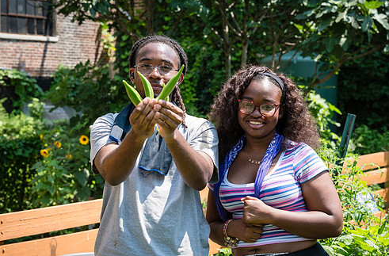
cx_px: 181
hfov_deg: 27.8
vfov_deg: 18.5
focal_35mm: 73
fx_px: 786
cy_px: 137
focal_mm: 56
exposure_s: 1/400
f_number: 5
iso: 200
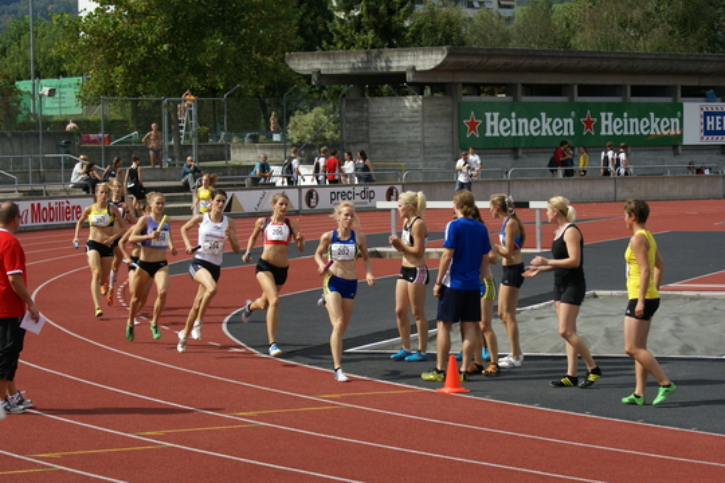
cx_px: 362
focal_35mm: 112
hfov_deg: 18.2
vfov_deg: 12.2
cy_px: 242
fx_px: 2265
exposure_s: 1/400
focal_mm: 75
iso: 100
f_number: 7.1
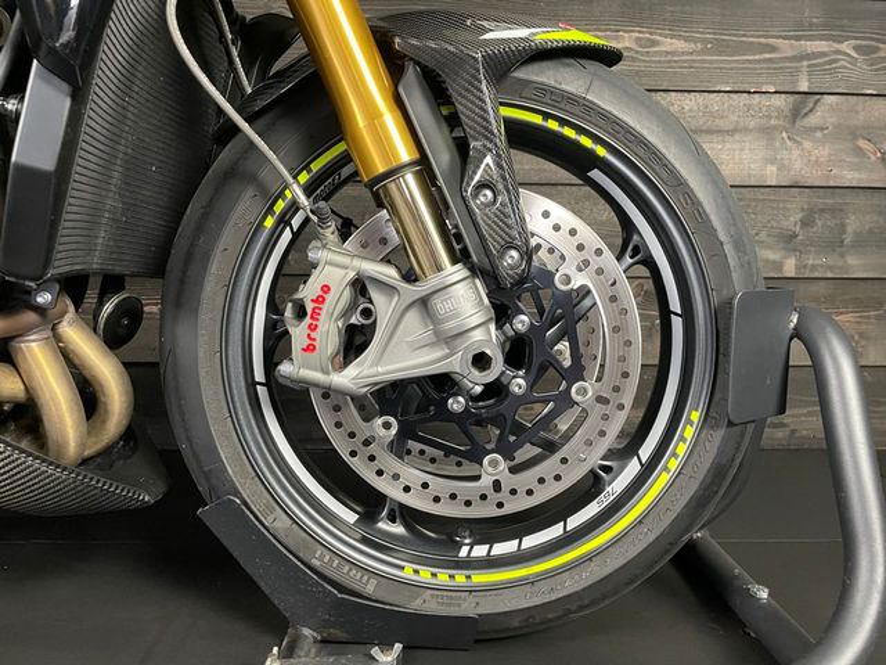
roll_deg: +0.3
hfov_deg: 67.3
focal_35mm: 26
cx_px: 443
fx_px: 665
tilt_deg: -6.3
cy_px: 332
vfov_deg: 53.1
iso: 400
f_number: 1.6
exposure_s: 1/50
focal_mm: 4.2
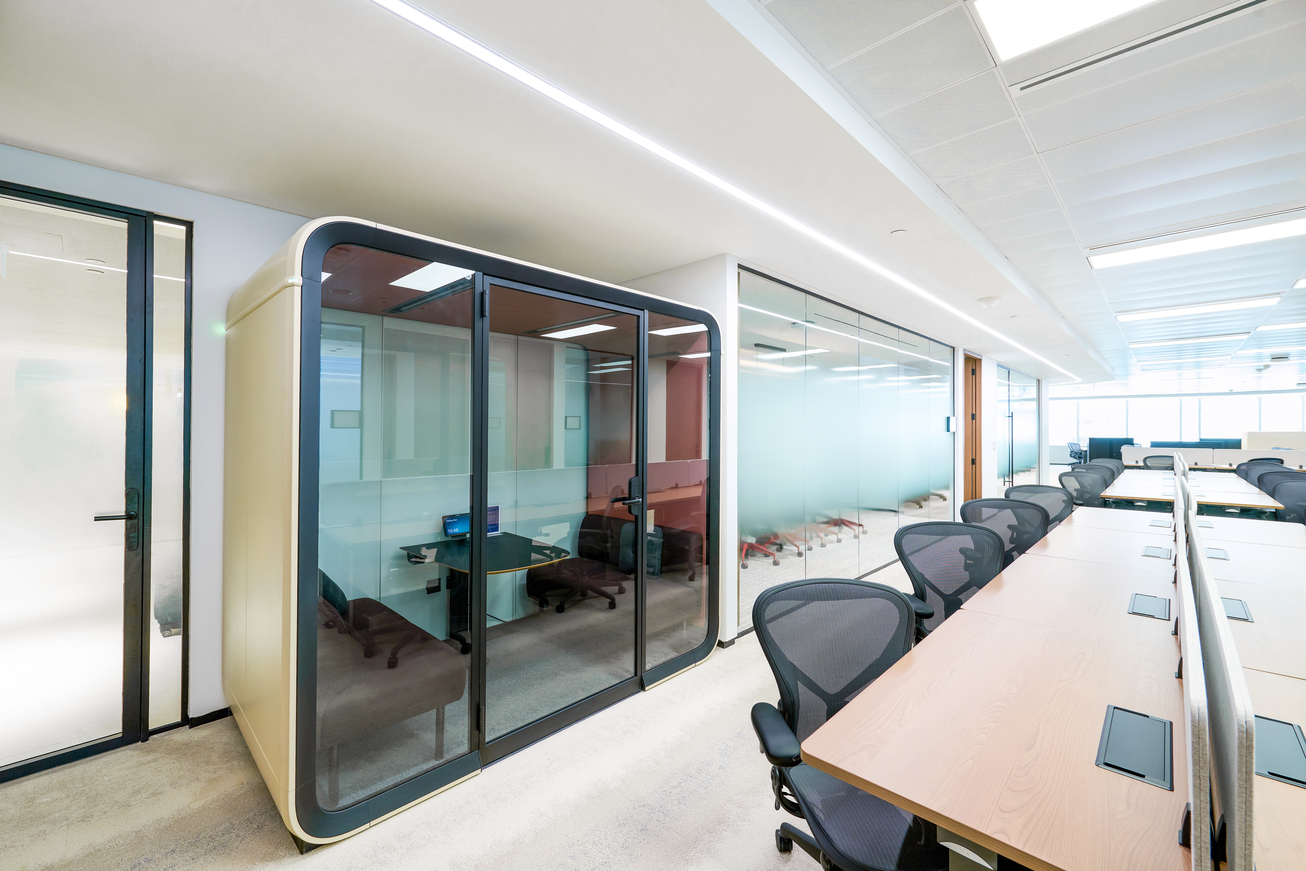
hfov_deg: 104.3
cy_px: 436
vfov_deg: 81.2
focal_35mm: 14
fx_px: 508
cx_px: 653
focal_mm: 14
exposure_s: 1/5
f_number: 8
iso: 200
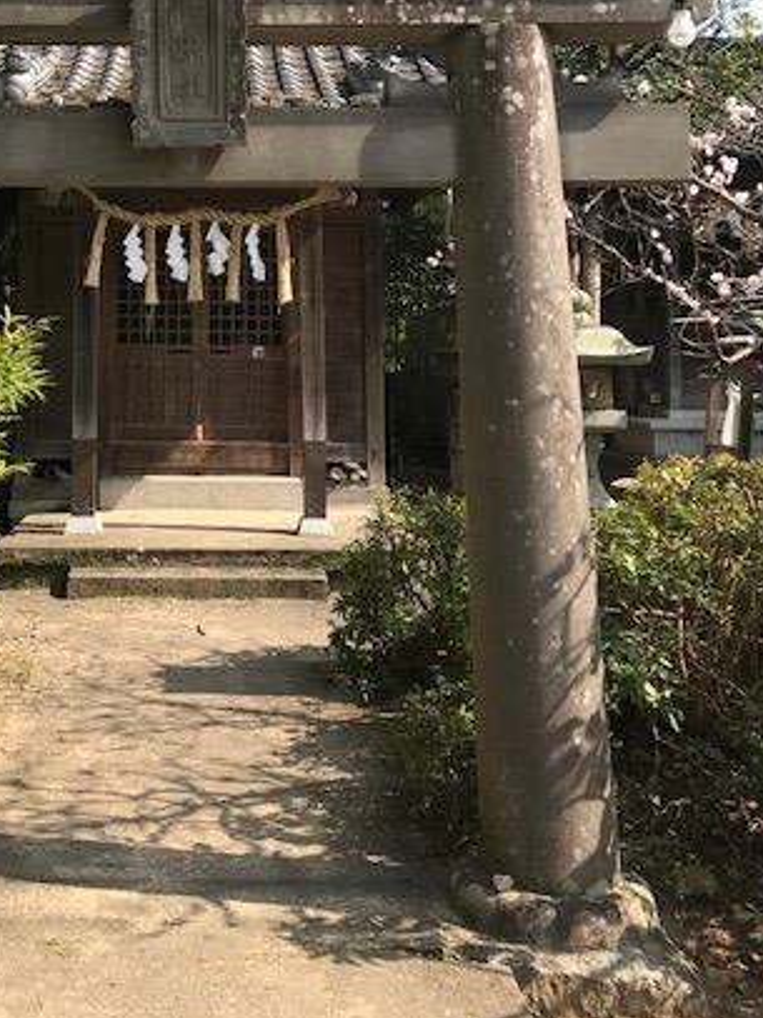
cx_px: 185
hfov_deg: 32.2
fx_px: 1294
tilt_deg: +8.0
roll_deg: -0.4
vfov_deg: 41.5
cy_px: 235
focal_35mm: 44
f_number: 1.8
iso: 20
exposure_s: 1/977
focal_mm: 3.99
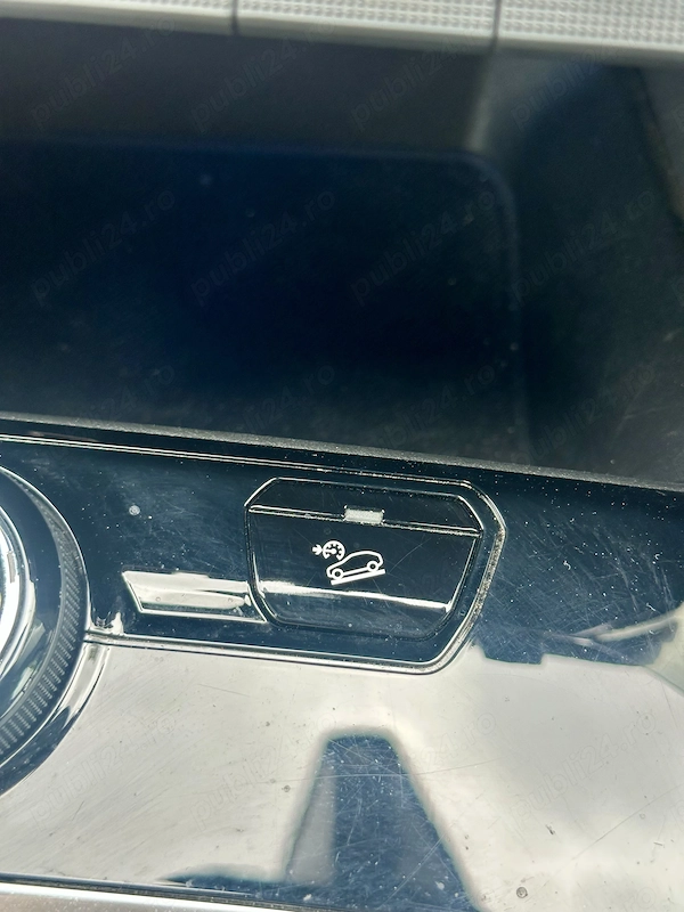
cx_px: 342
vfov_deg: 39.7
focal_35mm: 48
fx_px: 1265
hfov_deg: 30.3
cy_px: 456
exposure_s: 1/116
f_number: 1.78
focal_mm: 6.86
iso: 80
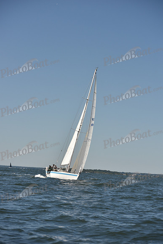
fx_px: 624
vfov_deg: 22.1
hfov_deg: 14.9
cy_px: 122
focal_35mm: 92
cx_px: 82
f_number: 4.5
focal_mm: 92
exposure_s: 1/1250
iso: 250
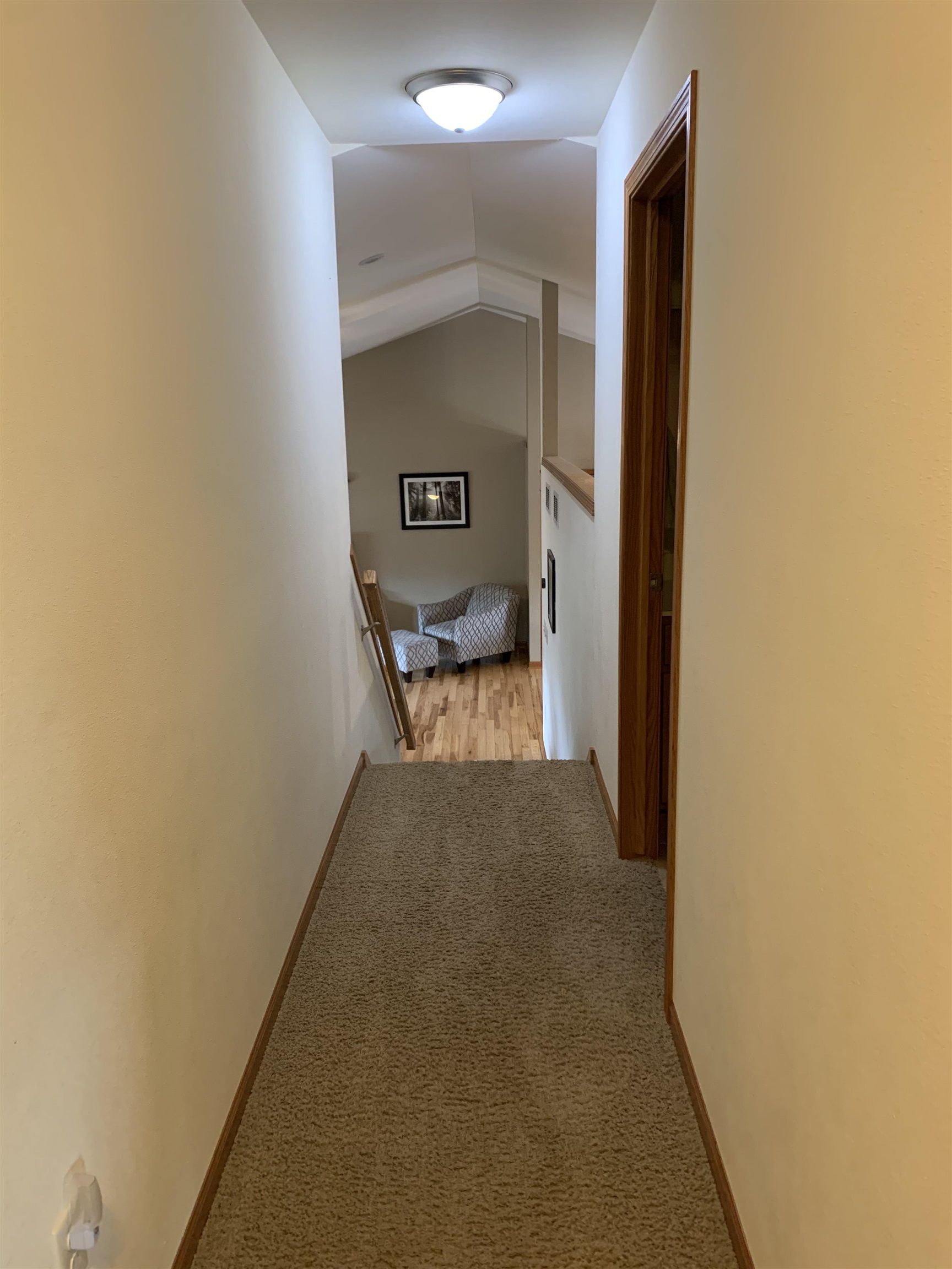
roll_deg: +1.3
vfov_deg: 67.3
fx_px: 953
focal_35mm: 26
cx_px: 476
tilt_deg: -10.7
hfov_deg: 53.1
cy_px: 634
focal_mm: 4.25
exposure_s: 1/60
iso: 250
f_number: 1.8
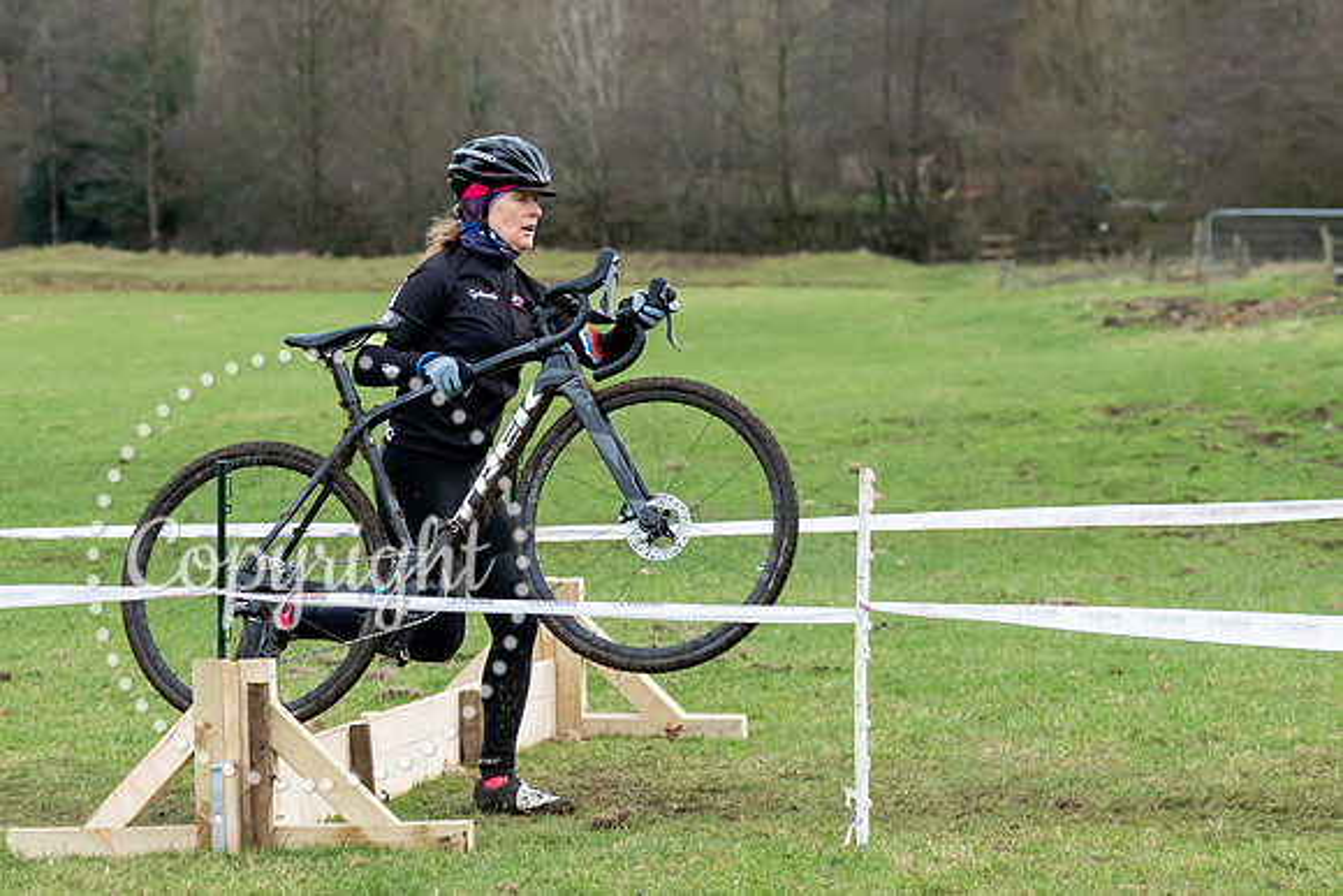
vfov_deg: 7.6
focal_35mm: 181
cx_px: 461
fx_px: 6743
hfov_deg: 11.4
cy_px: 288
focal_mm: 70
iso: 800
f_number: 3.5
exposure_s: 1/1000
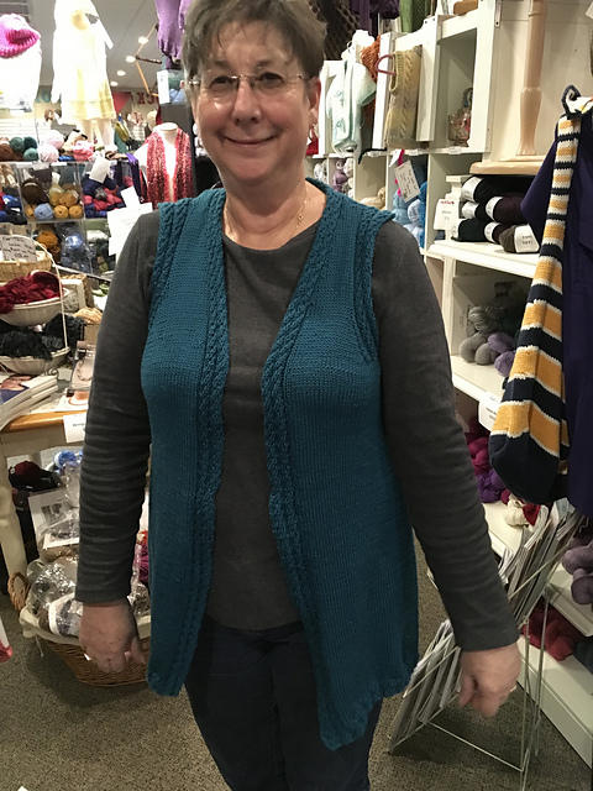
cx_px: 296
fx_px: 662
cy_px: 396
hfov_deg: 48.2
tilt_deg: -19.6
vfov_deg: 61.7
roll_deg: +2.7
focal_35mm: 29
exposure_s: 1/15
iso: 320
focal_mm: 4.15
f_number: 2.2
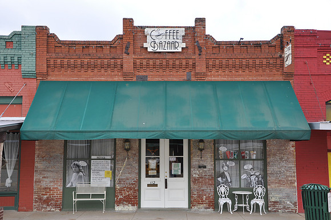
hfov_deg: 41.2
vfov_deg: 28.0
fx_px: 441
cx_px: 166
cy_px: 110
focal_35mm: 48
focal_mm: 32
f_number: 7.1
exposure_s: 1/50
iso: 200
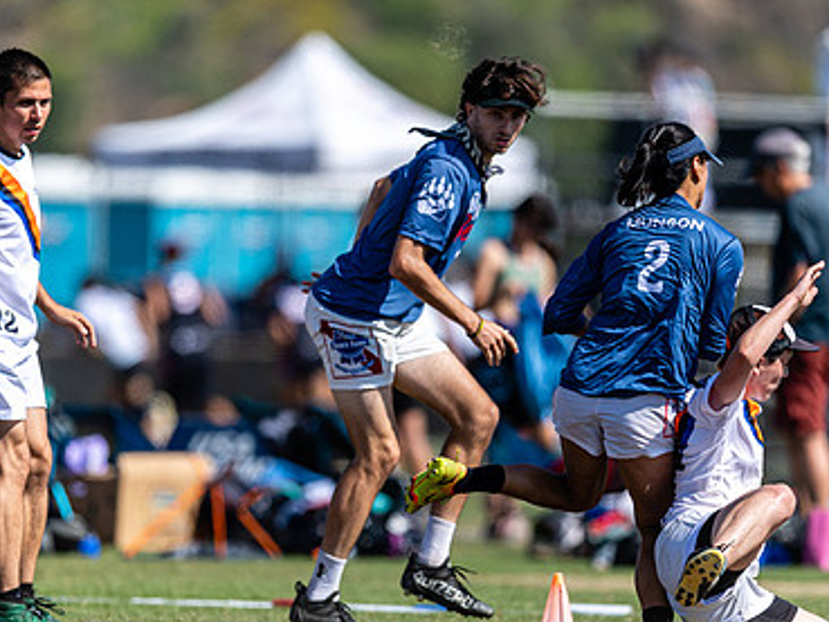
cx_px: 438
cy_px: 365
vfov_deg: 2.5
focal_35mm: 605
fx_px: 14494
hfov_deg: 3.3
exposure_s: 1/3200
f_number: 2.8
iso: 100
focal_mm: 400
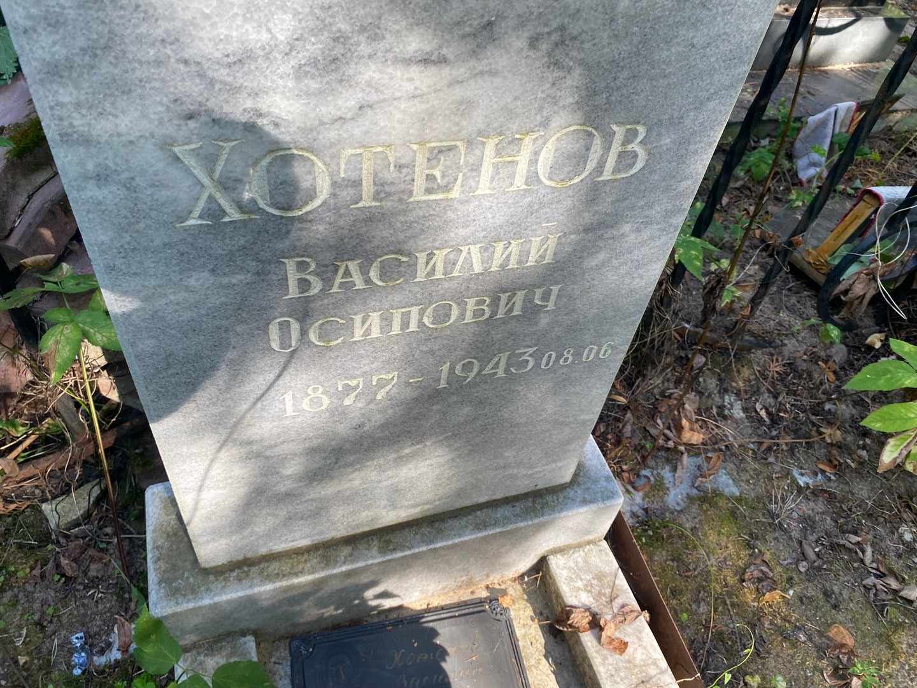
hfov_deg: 67.3
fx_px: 689
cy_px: 344
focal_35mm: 26
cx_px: 458
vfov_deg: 53.1
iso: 32
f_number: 1.8
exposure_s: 1/121
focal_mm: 4.25
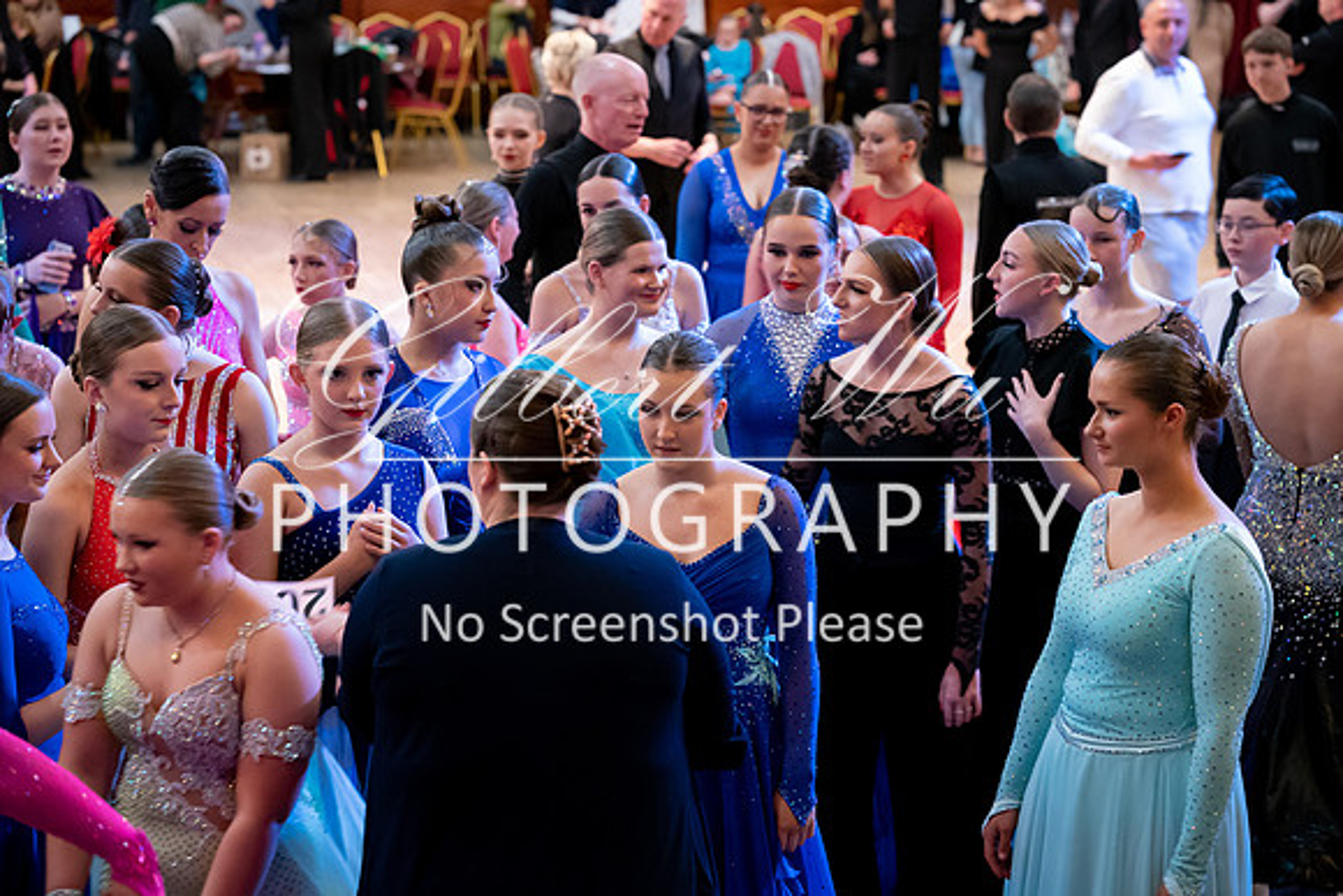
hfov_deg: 23.9
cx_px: 672
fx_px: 3172
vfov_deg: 16.1
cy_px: 448
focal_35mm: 85
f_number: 4
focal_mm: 85
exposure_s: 1/80
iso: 6400
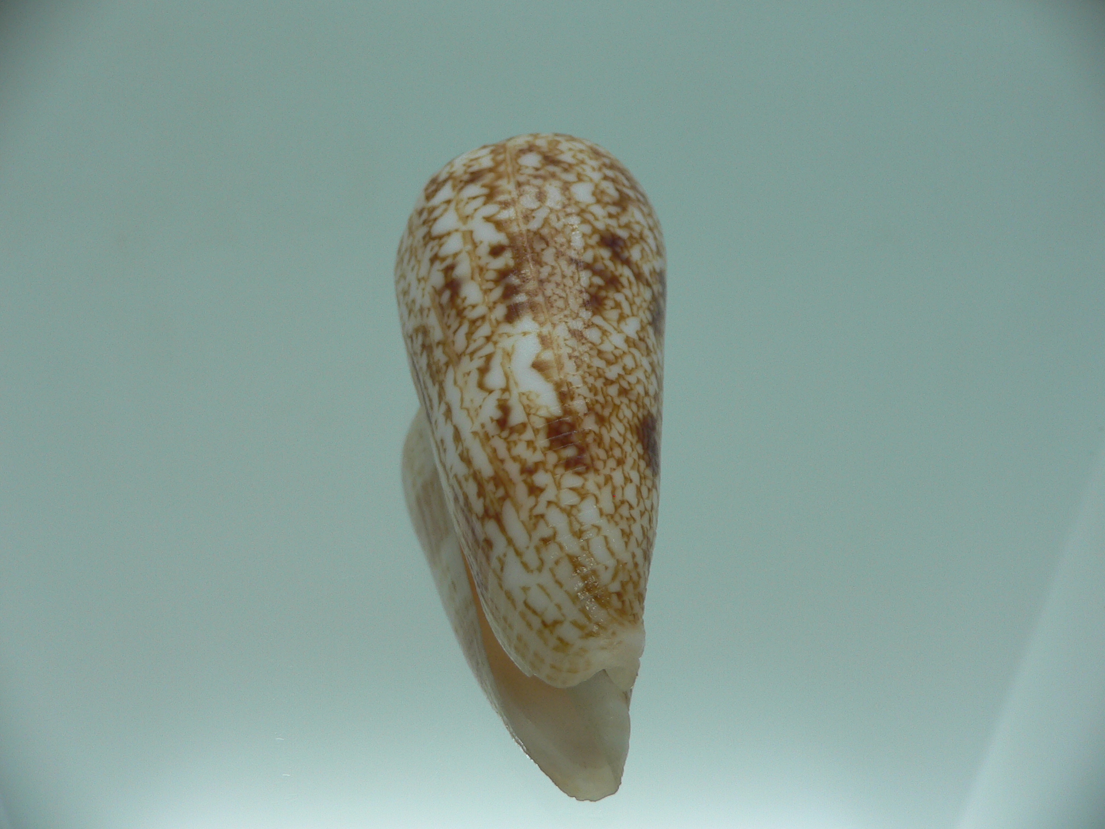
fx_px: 1117
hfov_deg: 52.6
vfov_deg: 40.7
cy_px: 414
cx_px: 552
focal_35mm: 35
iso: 80
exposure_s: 1/60
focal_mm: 4.6
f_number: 2.8
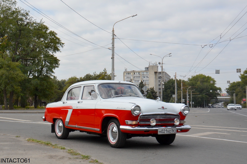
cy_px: 82
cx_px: 124
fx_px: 267
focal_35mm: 39
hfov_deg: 49.6
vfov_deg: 34.2
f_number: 6.3
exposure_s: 1/1600
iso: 400
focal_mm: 26
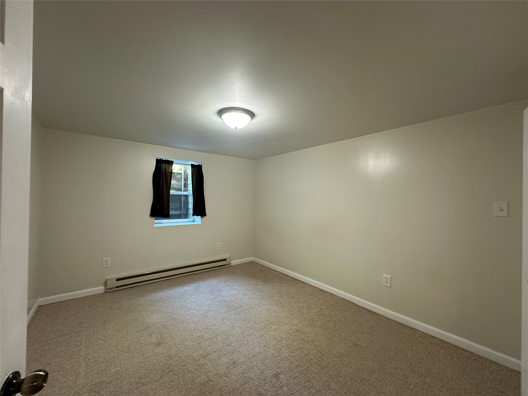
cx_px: 264
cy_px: 198
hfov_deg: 102.1
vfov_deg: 85.7
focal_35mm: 14
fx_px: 214
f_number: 2.2
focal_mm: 2.22
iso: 250
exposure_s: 1/60
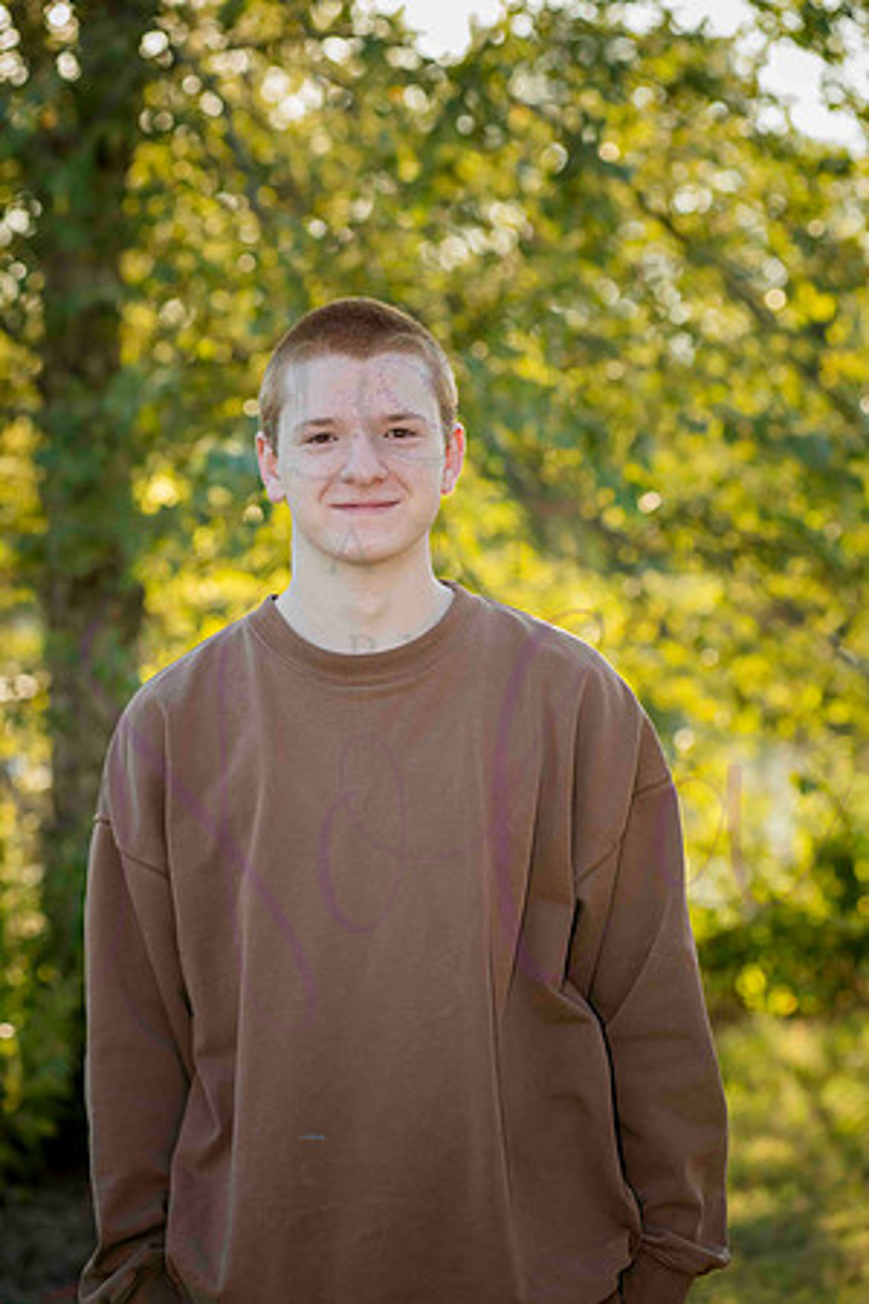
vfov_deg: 22.1
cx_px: 434
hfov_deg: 14.9
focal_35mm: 92
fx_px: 3331
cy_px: 652
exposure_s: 1/400
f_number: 4.5
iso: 400
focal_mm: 92
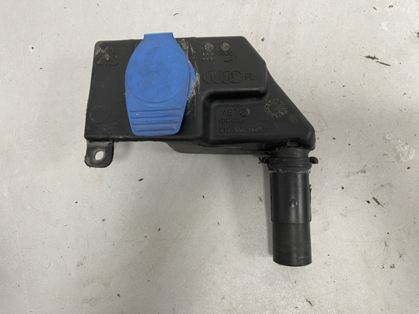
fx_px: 303
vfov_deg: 54.9
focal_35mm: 25
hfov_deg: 69.4
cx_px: 210
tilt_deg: -78.3
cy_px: 157
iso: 80
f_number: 1.6
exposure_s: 1/50
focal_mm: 5.1
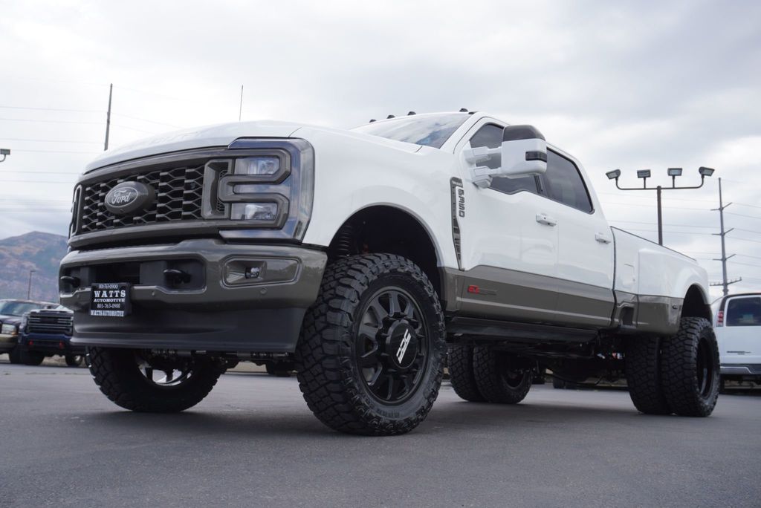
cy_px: 254
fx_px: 761
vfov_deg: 36.9
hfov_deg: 53.1
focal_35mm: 36
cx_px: 380
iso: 100
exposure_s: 1/200
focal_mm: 24
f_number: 7.1
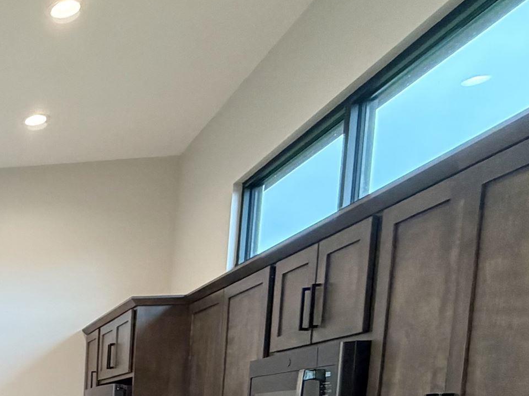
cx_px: -187
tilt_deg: -5.9
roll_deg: +0.3
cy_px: 497
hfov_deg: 30.9
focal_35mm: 45
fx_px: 688
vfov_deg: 27.5
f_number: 2.2
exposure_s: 1/60
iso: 250
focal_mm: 2.22
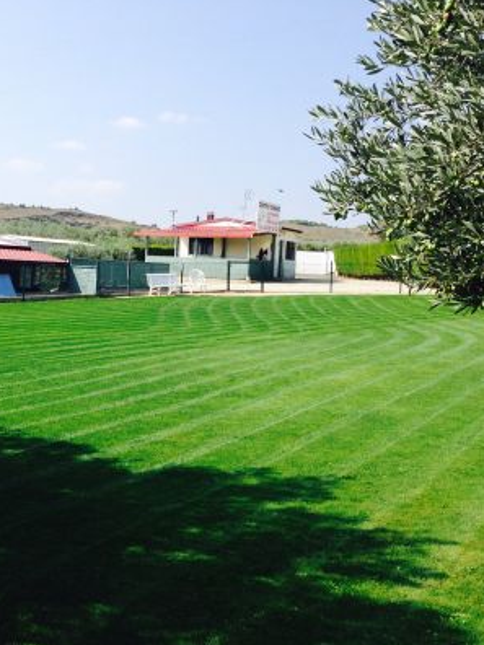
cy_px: 323
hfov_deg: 31.8
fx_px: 839
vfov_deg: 42.1
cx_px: 148
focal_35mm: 45
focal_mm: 4.12
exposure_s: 1/1355
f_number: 2.4
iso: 50
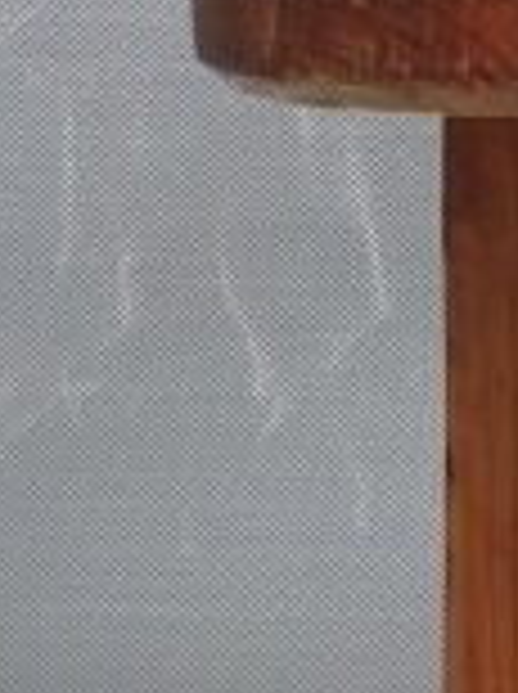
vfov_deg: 11.0
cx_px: 1140
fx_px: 3461
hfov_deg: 8.0
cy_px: 1053
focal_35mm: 173
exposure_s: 1/947
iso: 50
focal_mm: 4.3
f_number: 2.4
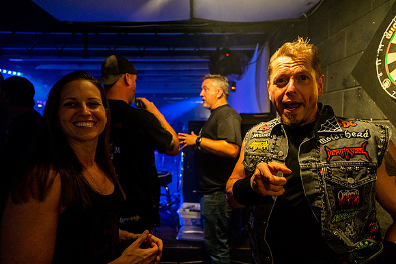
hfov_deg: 82.8
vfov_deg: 61.0
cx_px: 198
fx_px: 224
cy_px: 132
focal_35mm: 20
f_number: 2.8
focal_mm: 20.4
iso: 3200
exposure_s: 1/200
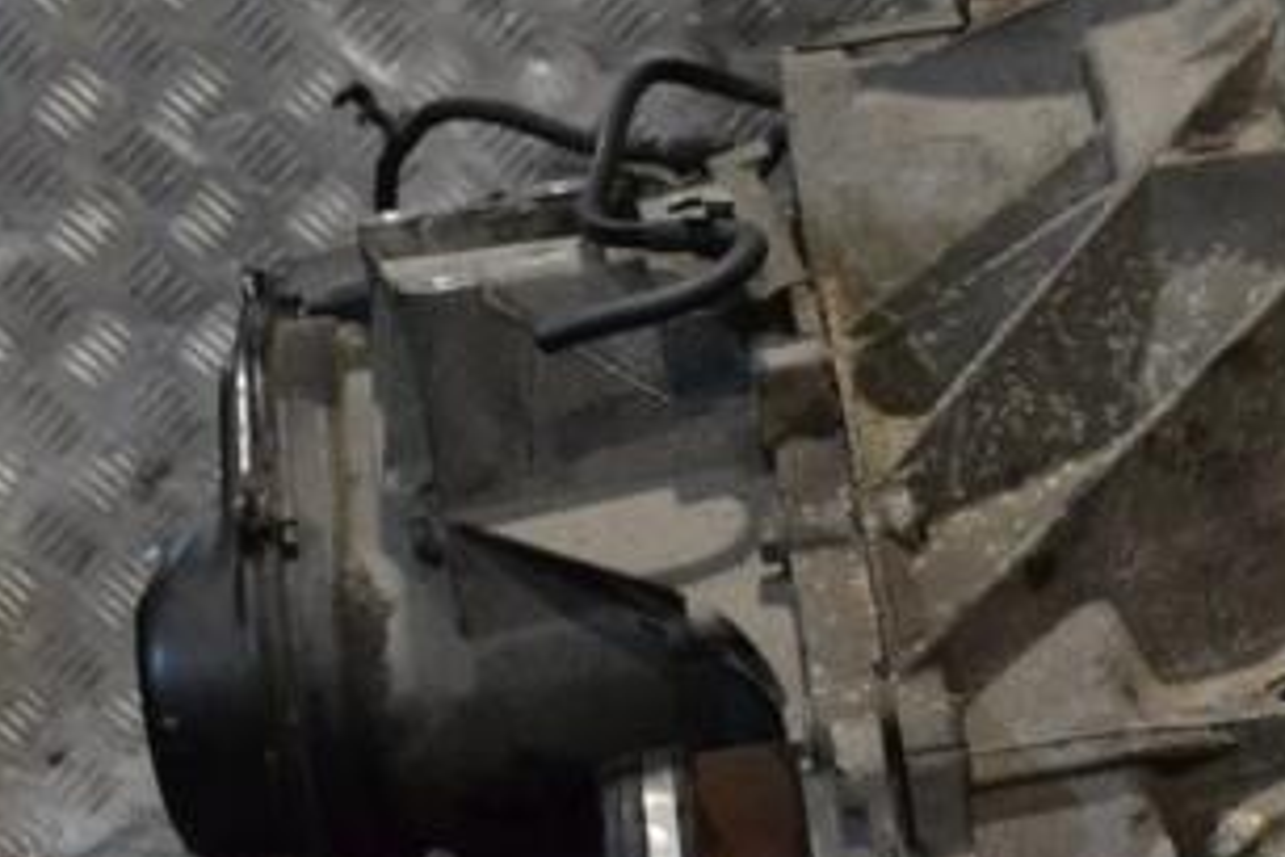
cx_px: 920
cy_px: 550
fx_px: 3355
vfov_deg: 14.5
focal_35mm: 94
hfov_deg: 21.5
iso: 3200
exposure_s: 1/160
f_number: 6.3
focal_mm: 32
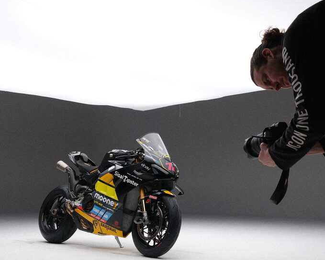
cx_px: 157
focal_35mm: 46
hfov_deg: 40.3
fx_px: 442
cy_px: 170
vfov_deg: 32.5
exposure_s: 1/60
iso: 1600
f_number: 8
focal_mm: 20
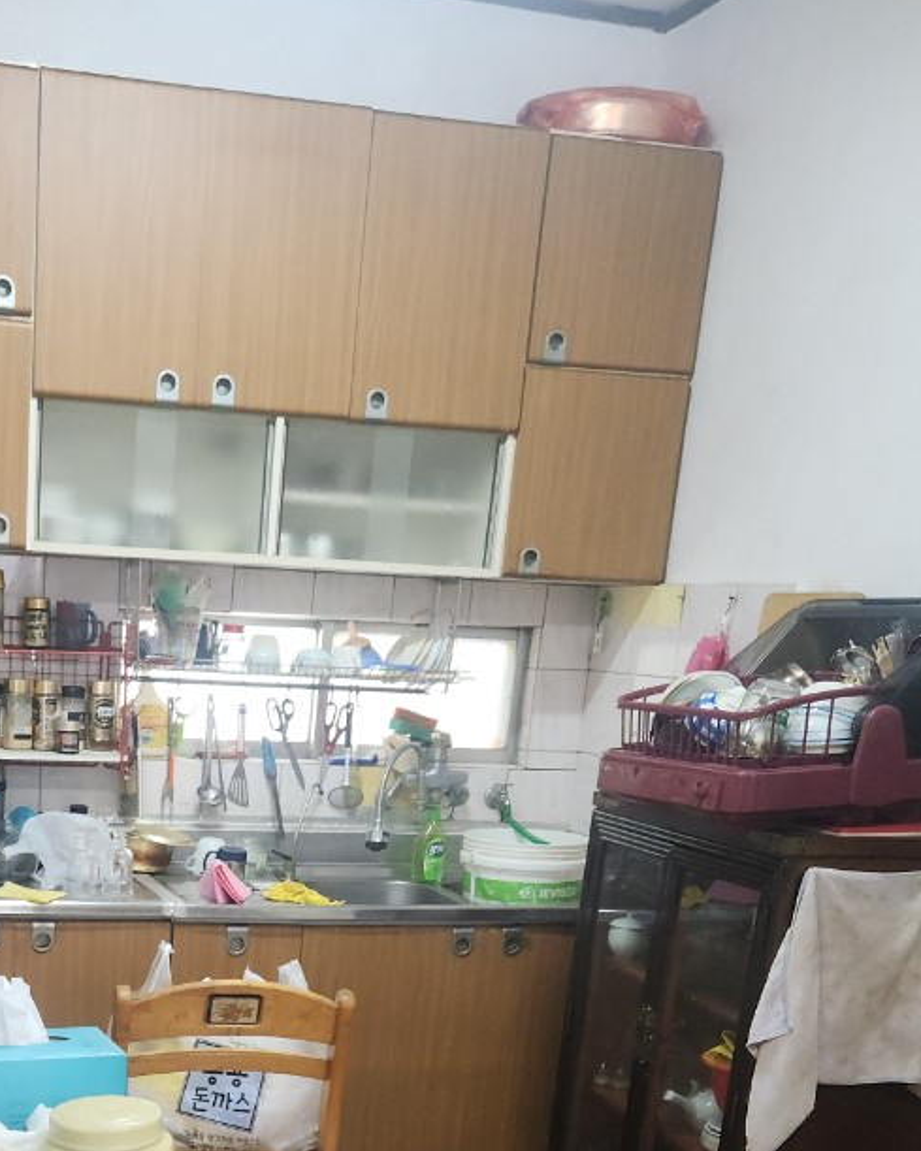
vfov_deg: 36.6
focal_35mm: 47
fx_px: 1601
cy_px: 1076
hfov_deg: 31.2
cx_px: 170
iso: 160
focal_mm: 5.4
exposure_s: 1/60.2
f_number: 1.8
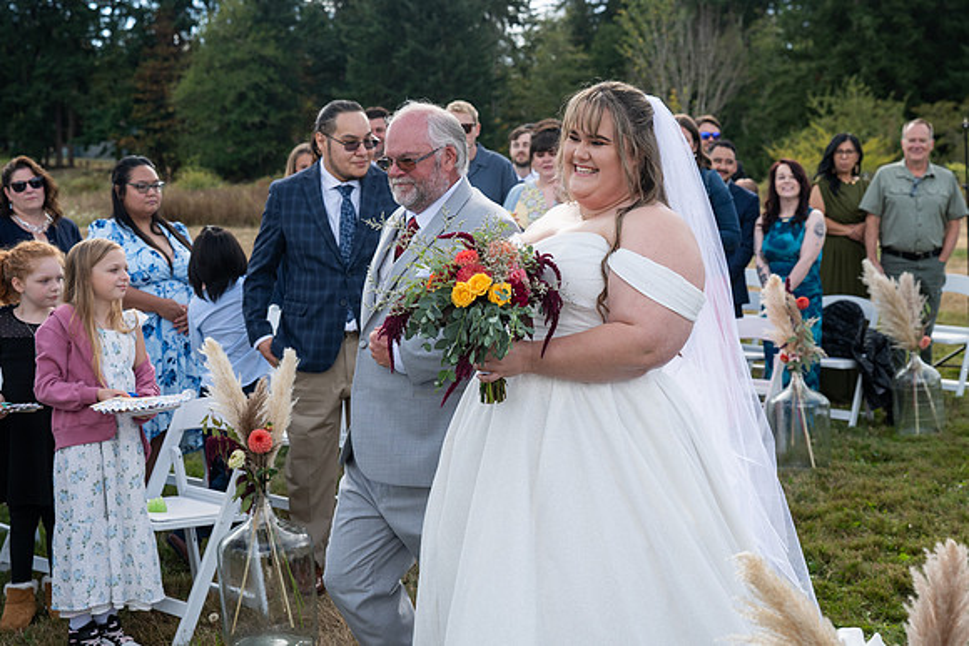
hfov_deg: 36.9
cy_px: 300
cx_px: 566
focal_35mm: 54
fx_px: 1447
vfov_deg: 25.2
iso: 400
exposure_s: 1/1000
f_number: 4.5
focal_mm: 46
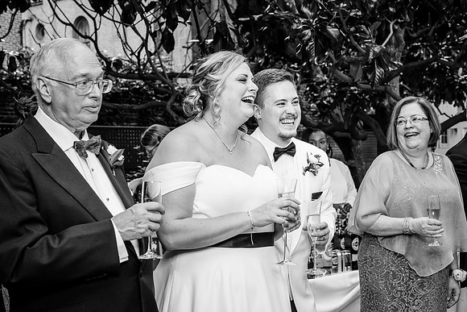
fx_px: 739
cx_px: 249
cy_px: 175
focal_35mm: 57
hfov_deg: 35.1
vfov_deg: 23.8
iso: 1250
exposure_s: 1/250
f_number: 5.6
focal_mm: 48
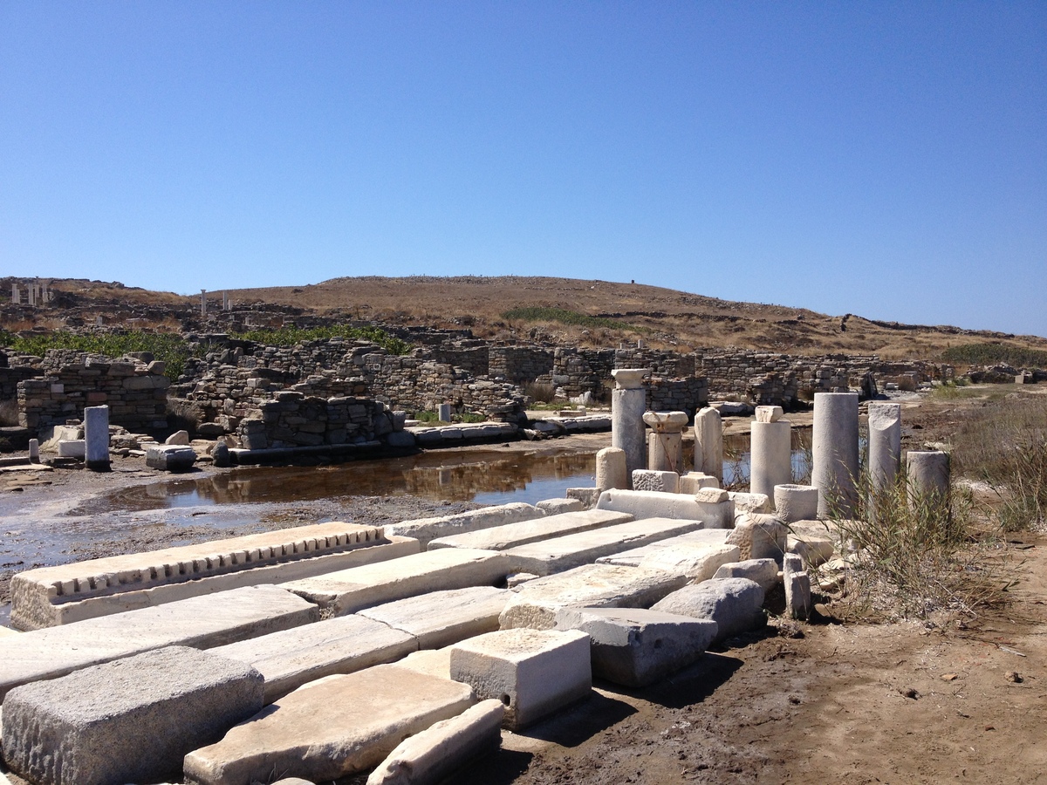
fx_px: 1059
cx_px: 524
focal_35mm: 35
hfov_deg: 52.6
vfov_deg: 40.7
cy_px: 392
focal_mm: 4.28
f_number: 2.4
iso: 50
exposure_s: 1/2208
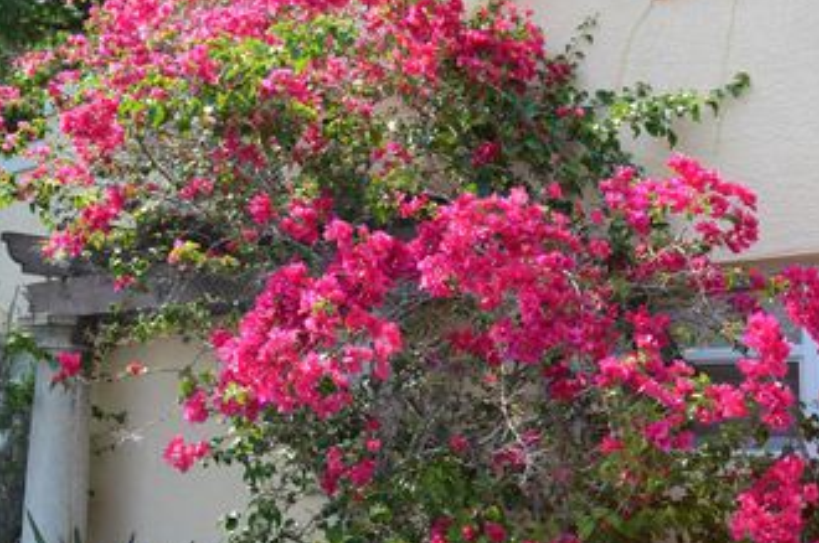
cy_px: 278
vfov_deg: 26.9
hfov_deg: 39.5
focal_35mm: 50
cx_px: 496
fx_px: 1136
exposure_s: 1/125
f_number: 5.6
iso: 100
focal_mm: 22
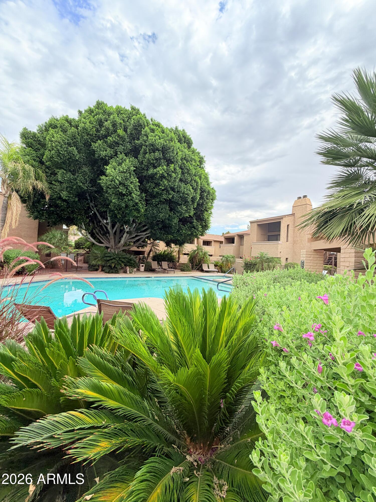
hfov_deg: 85.7
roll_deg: -3.7
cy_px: 251
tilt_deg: +3.1
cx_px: 188
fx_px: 203
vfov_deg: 102.1
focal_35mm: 14
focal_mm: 2.22
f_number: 2.2
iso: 25
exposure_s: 1/770
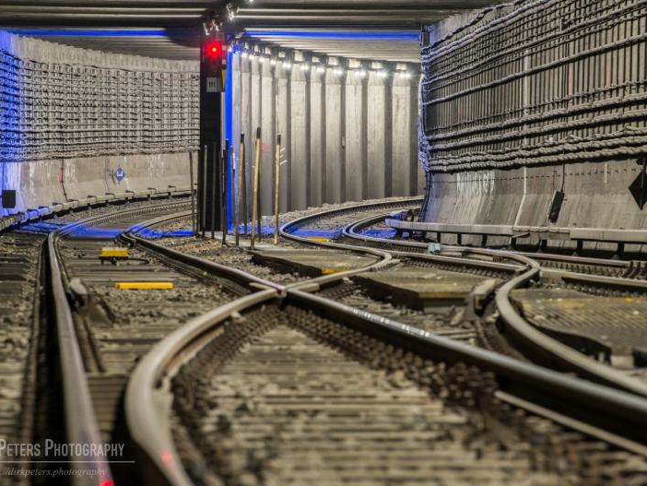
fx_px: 5123
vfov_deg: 5.4
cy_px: 243
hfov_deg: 7.2
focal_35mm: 274
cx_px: 315
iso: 100
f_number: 13
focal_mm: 250
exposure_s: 13
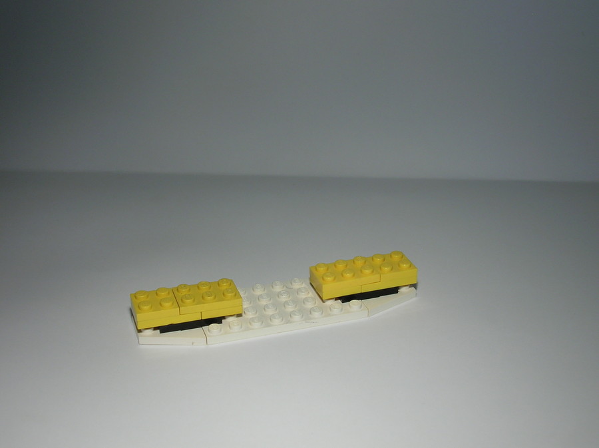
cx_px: 300
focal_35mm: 50
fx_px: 864
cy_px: 224
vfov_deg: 29.1
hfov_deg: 38.2
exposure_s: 1/47.4
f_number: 3.3
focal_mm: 8.4
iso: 50
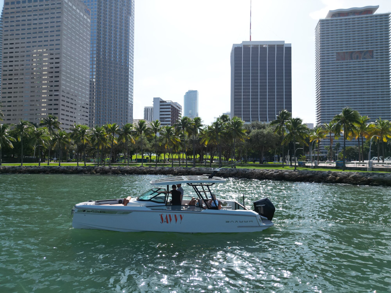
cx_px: 196
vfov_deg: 56.8
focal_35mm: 24
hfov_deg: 71.6
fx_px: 271
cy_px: 146
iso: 200
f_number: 1.7
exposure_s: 1/3200
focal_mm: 6.72
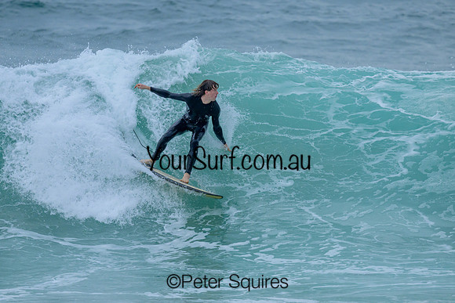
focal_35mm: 1045
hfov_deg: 2.0
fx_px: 13211
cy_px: 134
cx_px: 201
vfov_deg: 1.3
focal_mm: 800
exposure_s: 1/2500
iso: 900
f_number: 6.3
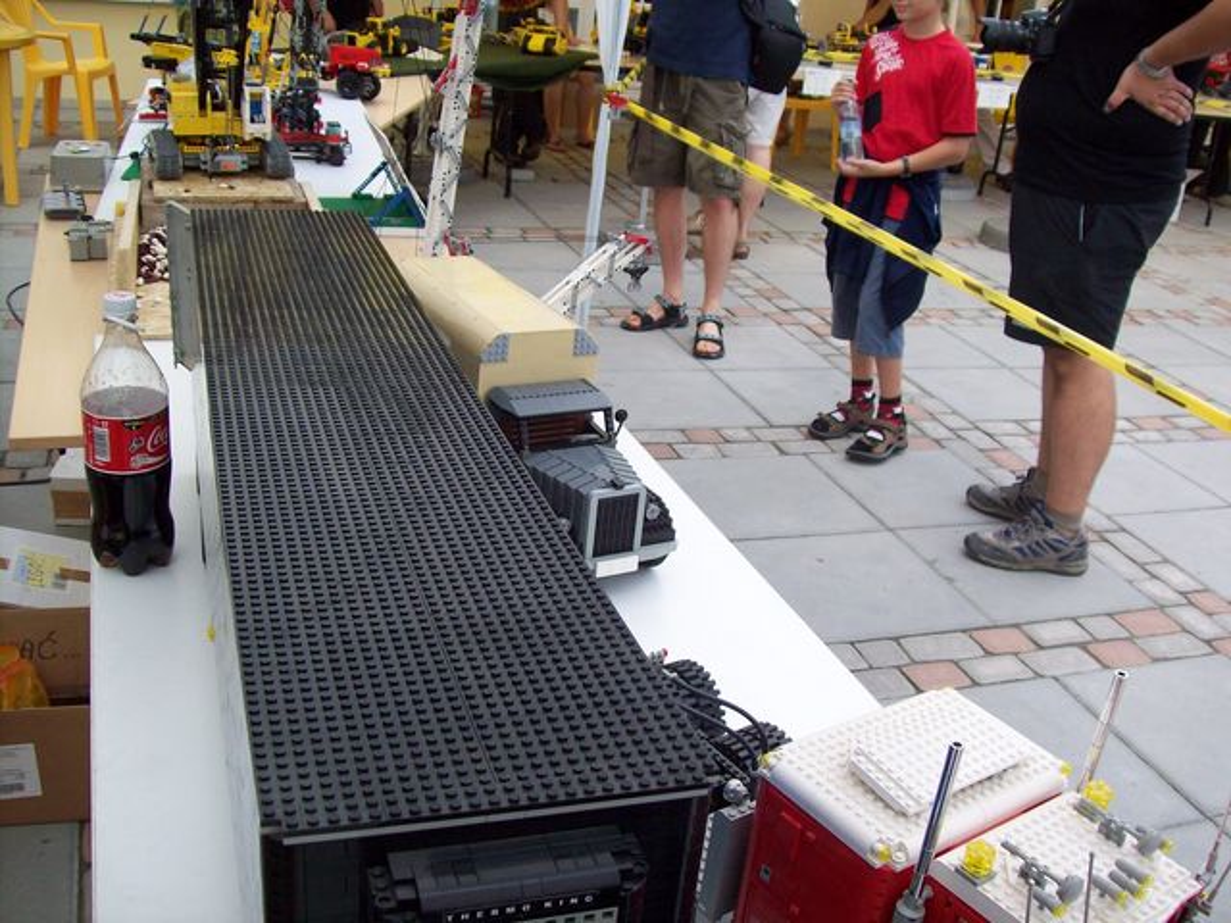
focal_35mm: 36
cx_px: 616
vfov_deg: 39.7
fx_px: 1280
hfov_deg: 51.4
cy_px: 462
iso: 80
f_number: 2.7
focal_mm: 6
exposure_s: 1/319
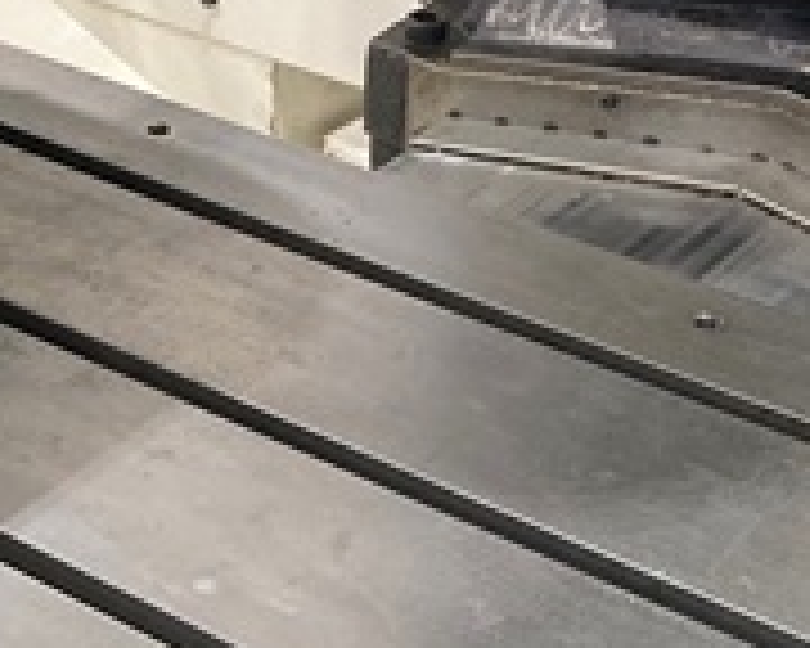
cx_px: 216
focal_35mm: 97
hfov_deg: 19.6
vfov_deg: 15.8
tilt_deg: -33.7
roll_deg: +0.7
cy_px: 400
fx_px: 2325
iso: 200
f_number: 1.8
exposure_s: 1/60
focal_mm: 3.99
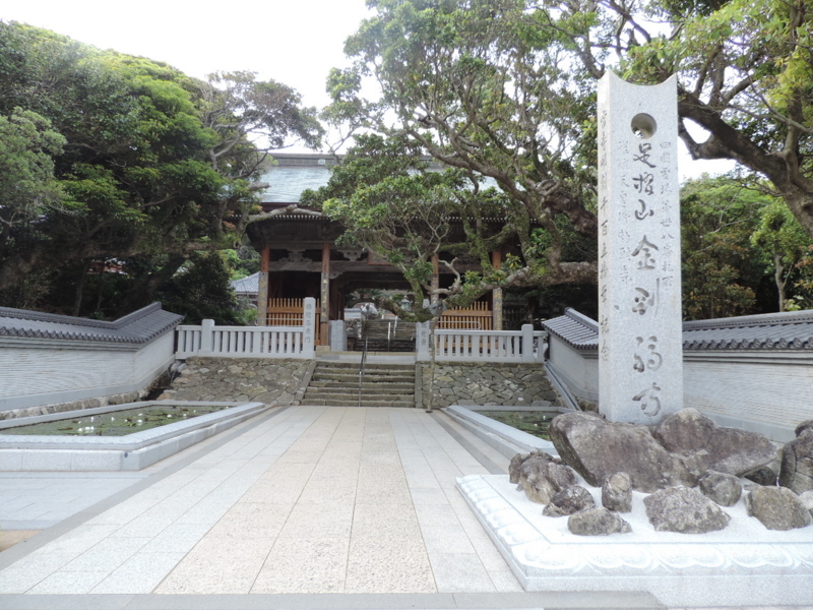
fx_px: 564
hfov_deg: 71.6
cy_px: 305
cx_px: 406
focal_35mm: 24
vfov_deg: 56.8
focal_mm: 4.3
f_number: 3
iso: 80
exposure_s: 1/60
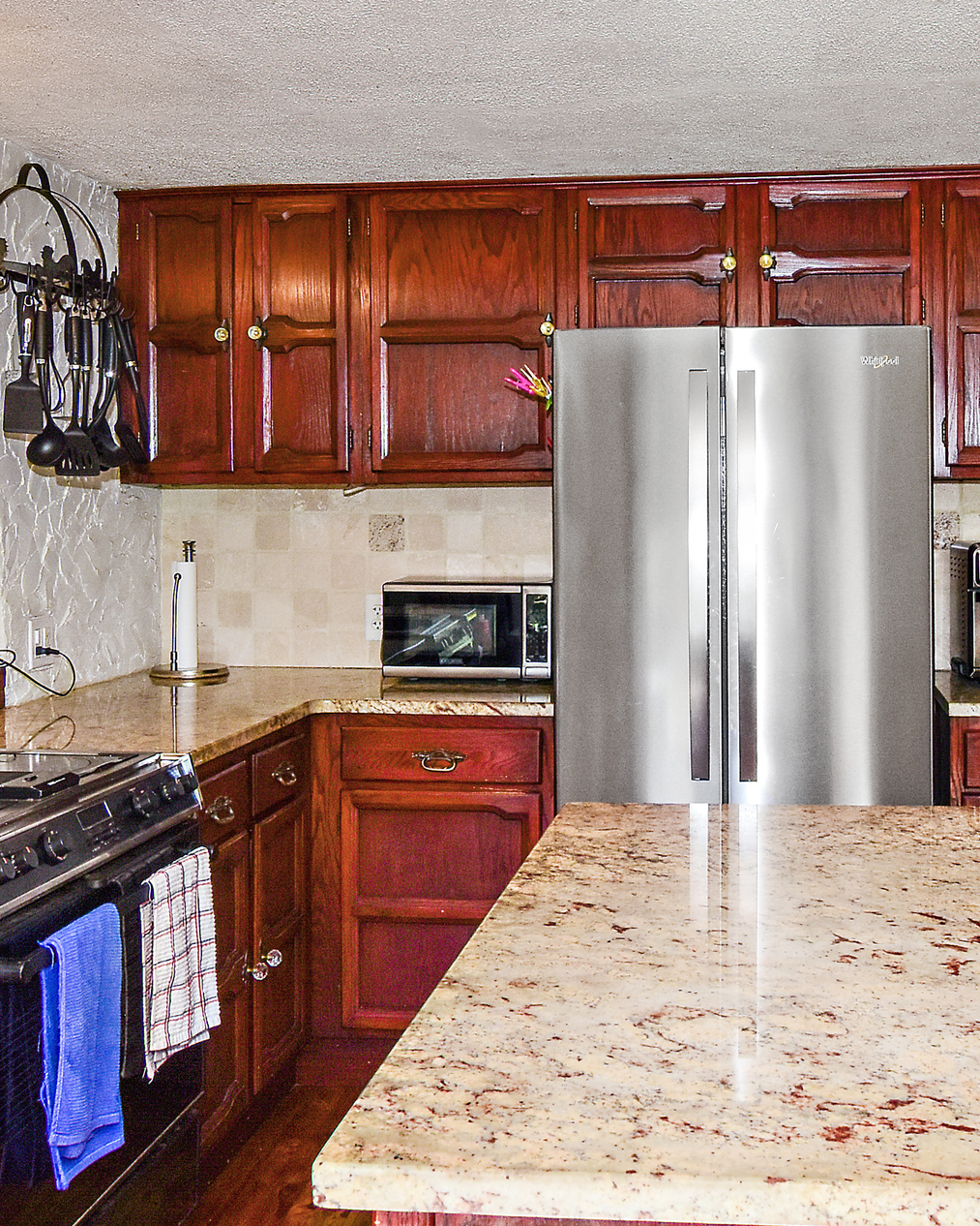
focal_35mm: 41
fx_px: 1486
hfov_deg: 36.2
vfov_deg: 44.6
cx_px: 638
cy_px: 509
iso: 400
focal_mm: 12
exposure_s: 1/60
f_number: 8
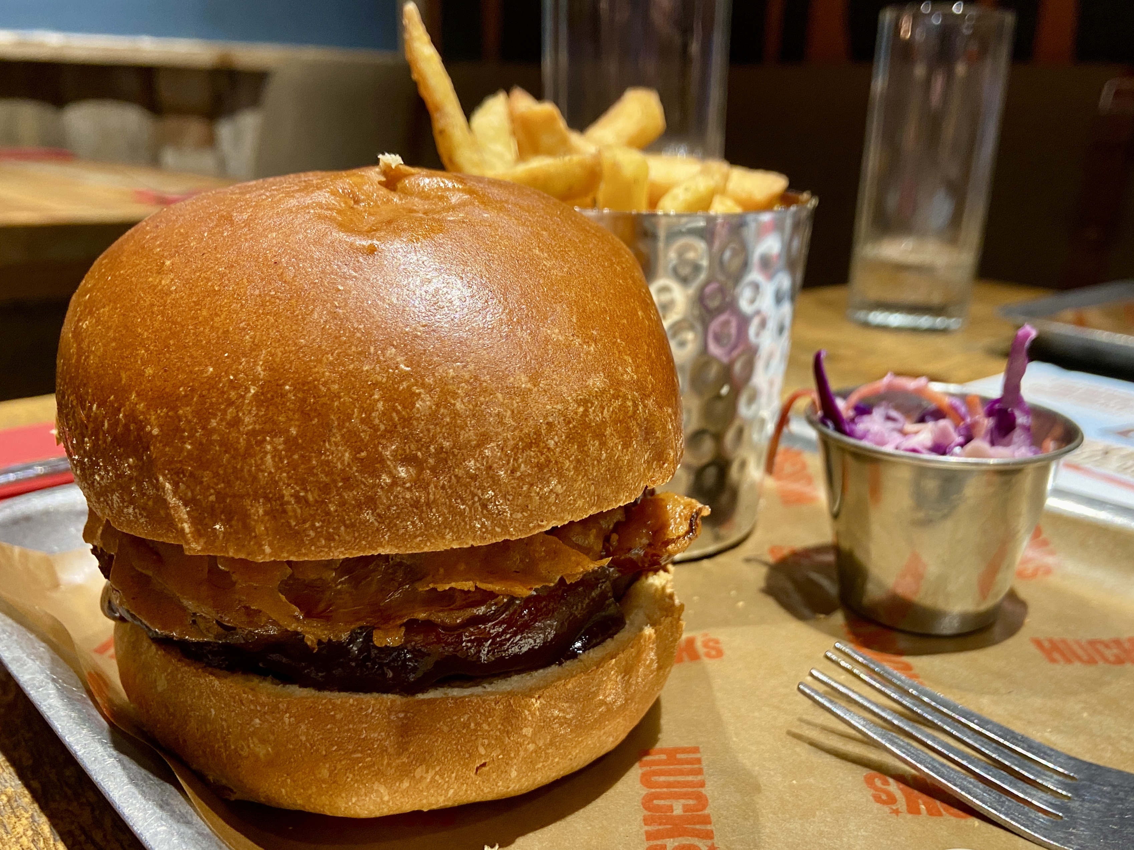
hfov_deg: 67.3
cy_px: 425
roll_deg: -3.7
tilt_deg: -19.9
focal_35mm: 26
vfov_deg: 53.1
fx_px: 852
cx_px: 567
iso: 125
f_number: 1.8
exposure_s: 1/50
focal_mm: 4.25
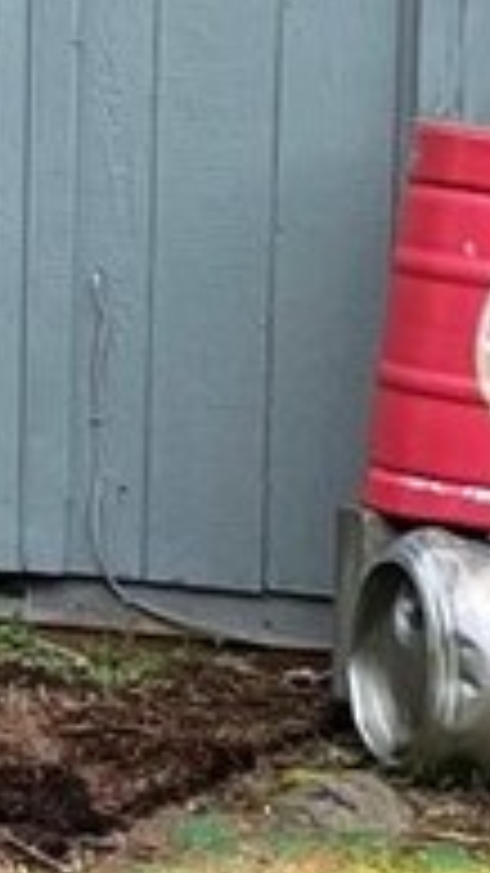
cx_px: -459
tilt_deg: -8.2
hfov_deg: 5.7
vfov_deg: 10.3
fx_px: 4855
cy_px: 324
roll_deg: -1.2
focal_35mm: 210
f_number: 1.6
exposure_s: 1/711
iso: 32
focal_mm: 4.2
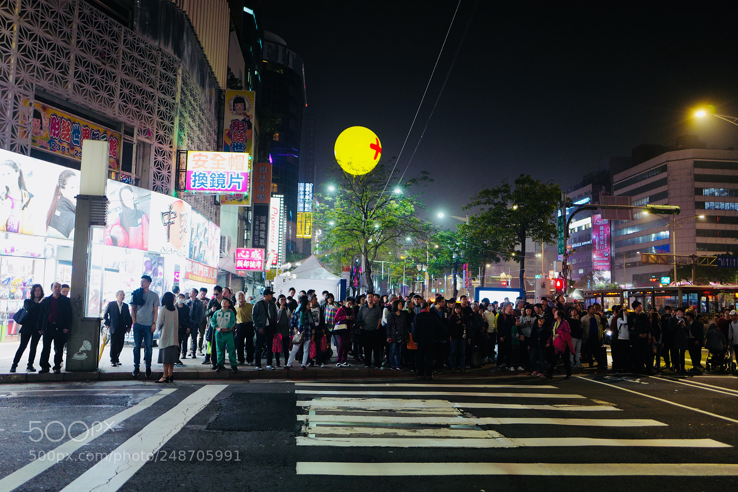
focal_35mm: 28
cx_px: 369
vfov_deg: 46.4
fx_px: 574
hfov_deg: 65.5
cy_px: 246
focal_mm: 28
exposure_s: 1/80
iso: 640
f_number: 1.7
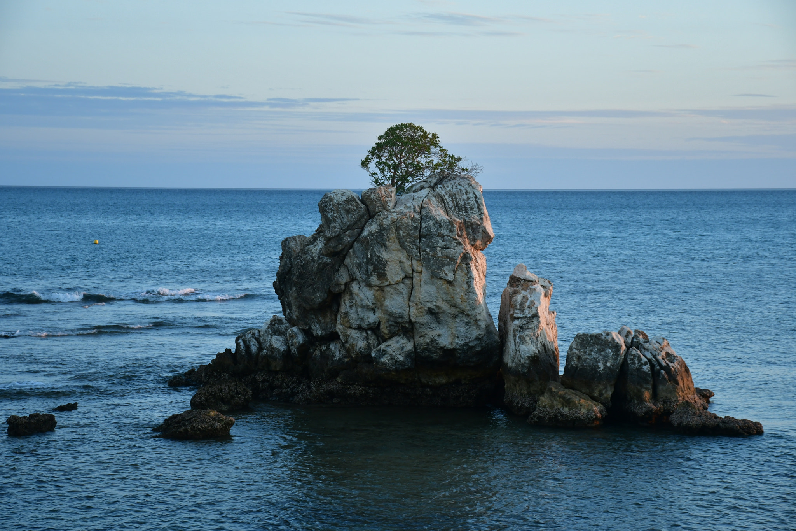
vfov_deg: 15.2
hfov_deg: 22.6
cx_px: 398
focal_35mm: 90
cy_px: 266
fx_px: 1990
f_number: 5.6
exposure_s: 1/125
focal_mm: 60
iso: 400
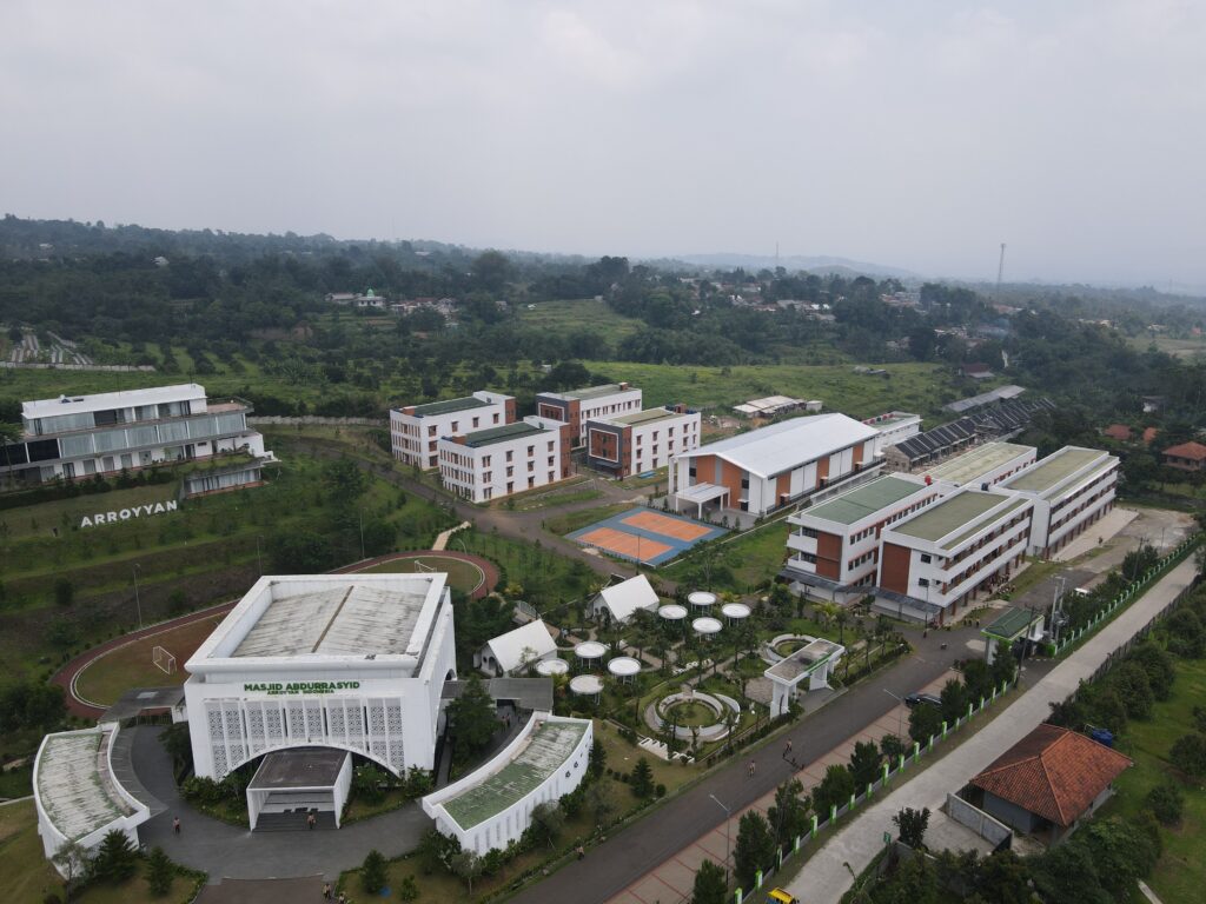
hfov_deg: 71.6
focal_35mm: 24
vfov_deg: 56.8
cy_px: 452
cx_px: 603
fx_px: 836
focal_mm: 4.5
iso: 100
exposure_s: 1/1000
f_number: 2.8
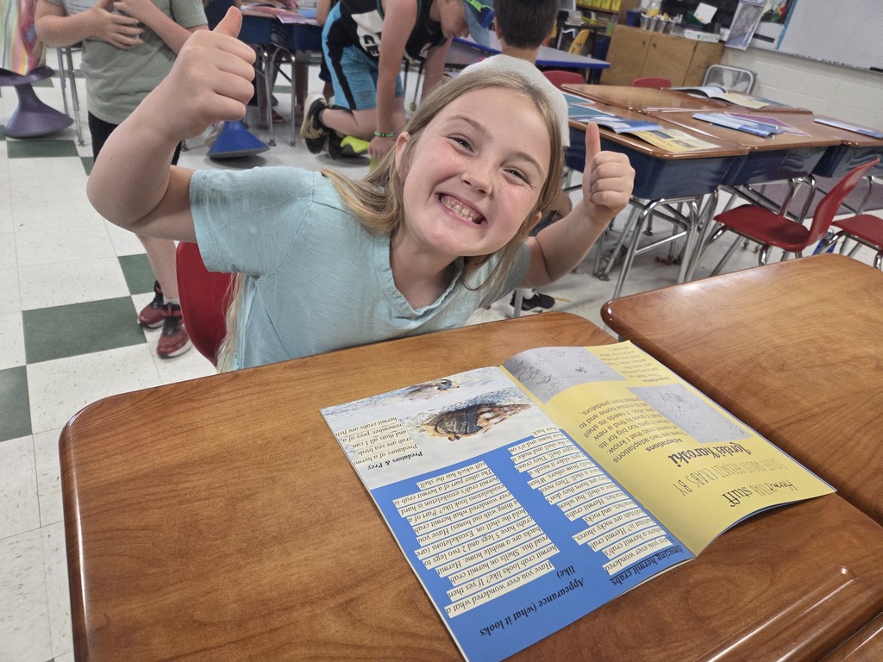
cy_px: 331
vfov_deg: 58.9
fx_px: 587
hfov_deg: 73.9
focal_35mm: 23
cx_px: 442
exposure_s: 1/120
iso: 500
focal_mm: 5.4
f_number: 1.8
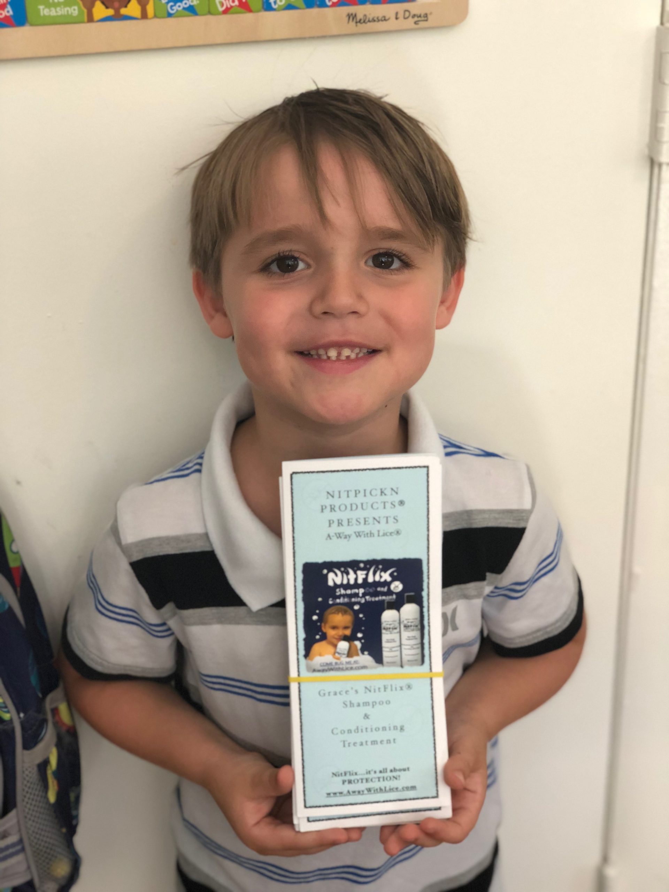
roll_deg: +1.8
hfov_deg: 28.0
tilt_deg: -25.7
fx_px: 1340
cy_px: 446
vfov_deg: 36.8
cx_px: 334
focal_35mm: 52
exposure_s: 1/30
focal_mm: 6
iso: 100
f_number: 2.4
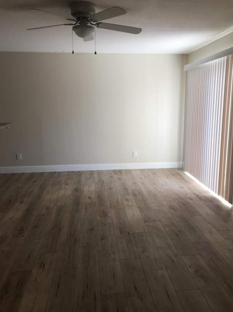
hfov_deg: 48.2
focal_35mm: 29
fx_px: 260
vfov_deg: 61.7
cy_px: 155
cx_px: 120
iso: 25
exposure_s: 1/60
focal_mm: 3.99
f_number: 1.8
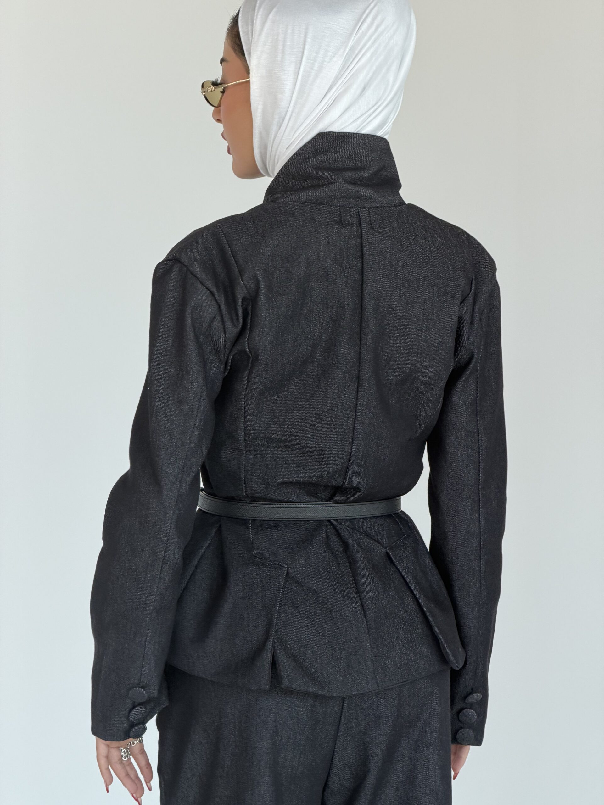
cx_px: 302
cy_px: 402
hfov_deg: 14.8
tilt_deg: -4.6
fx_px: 2326
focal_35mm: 100
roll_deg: +1.3
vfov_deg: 19.6
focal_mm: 16.89
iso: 100
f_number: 2.8
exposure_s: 1/121
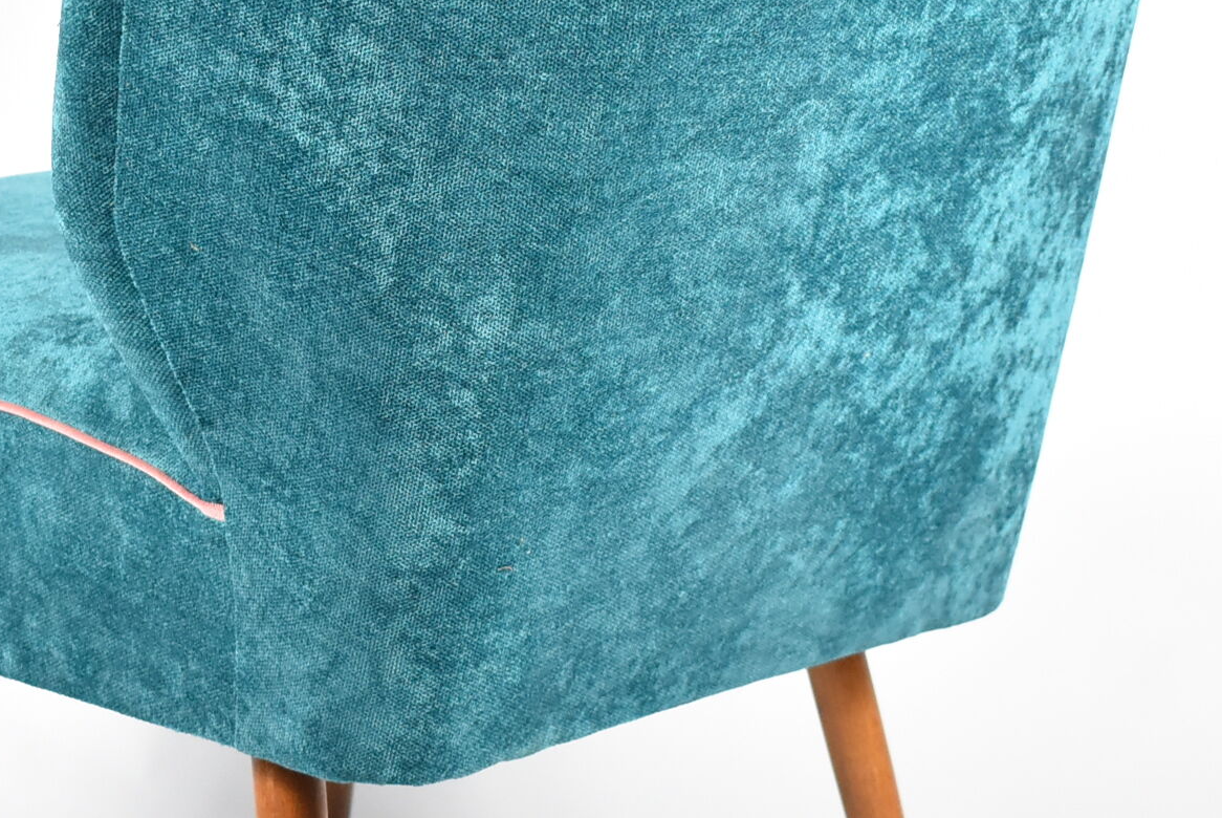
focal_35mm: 119
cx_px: 302
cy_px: 350
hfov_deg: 17.1
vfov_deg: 11.5
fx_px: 4053
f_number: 4.2
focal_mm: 31
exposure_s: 1/125
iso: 1600
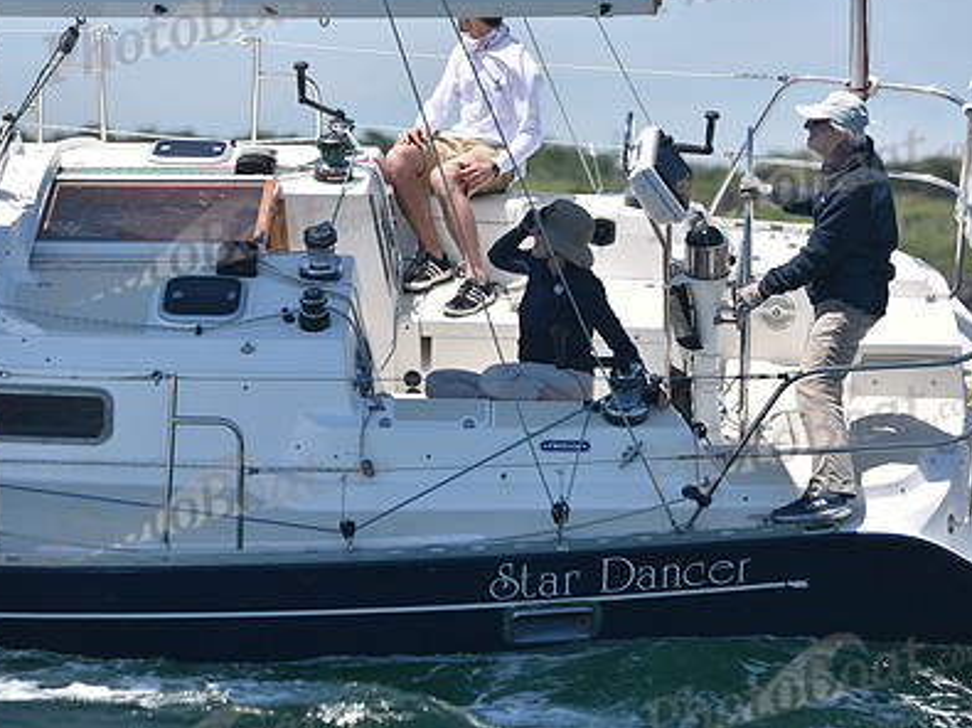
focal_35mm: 212
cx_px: 519
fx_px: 5951
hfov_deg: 9.3
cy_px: 341
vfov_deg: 7.0
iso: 200
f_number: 4
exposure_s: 1/1000
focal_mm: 150
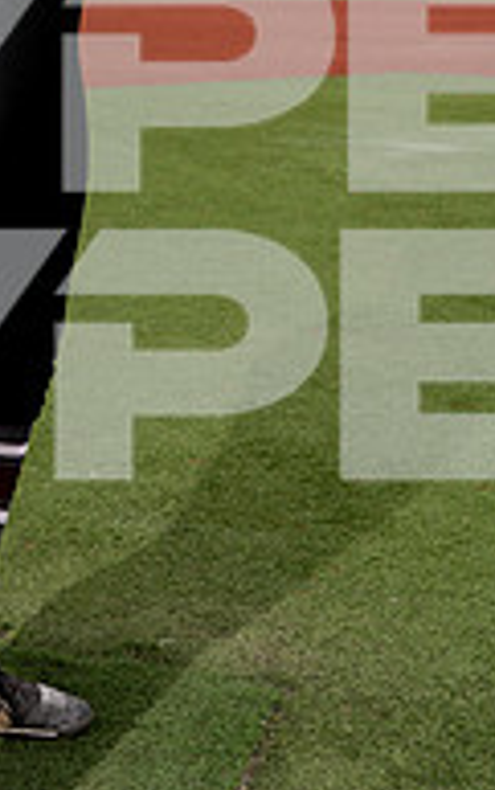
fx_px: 1788
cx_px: 16
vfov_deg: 24.2
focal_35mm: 83
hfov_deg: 15.5
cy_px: 70
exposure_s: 1/250
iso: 100
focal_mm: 35
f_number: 4
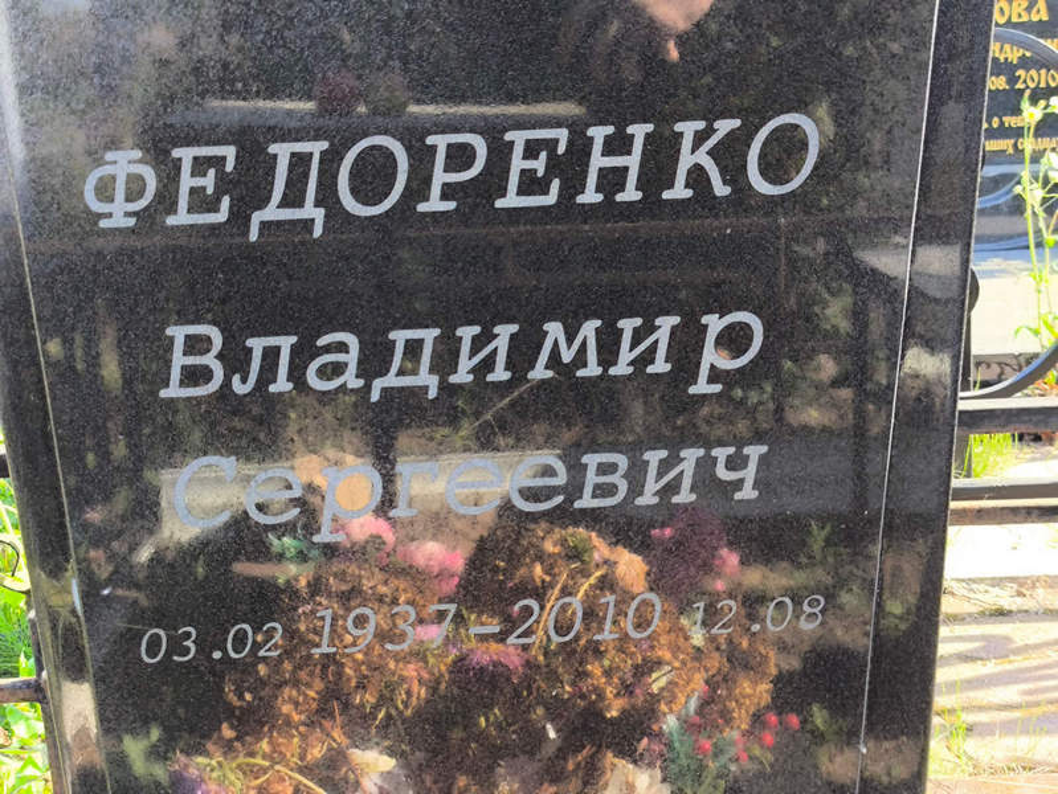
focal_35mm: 50
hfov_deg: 38.2
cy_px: 397
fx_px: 1529
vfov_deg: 29.1
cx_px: 529
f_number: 1.7
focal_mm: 4.71
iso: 50
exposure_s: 1/131
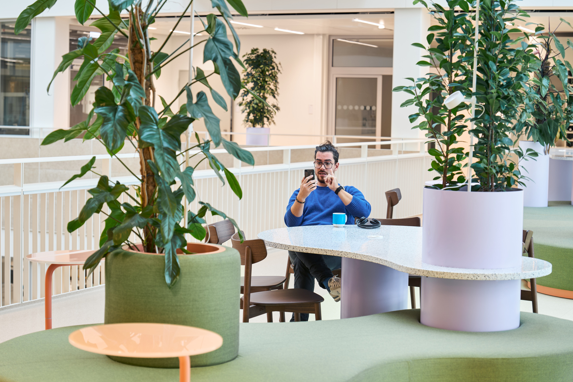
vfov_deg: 27.0
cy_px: 191
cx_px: 286
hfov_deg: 39.6
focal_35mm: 50
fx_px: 796
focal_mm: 50
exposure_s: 1/13
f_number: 2.8
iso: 100
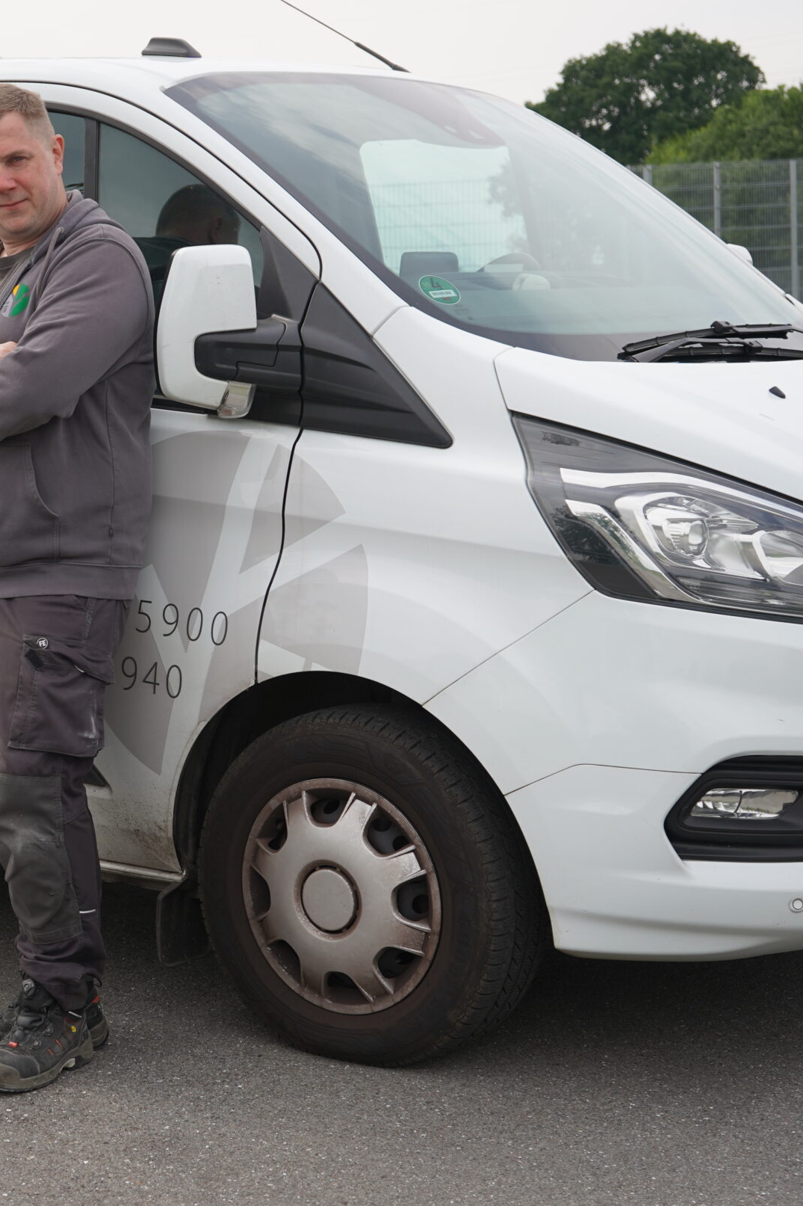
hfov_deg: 18.3
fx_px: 2443
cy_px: 596
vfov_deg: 27.7
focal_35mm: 73
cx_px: 61
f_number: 5
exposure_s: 1/400
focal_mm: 46
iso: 100
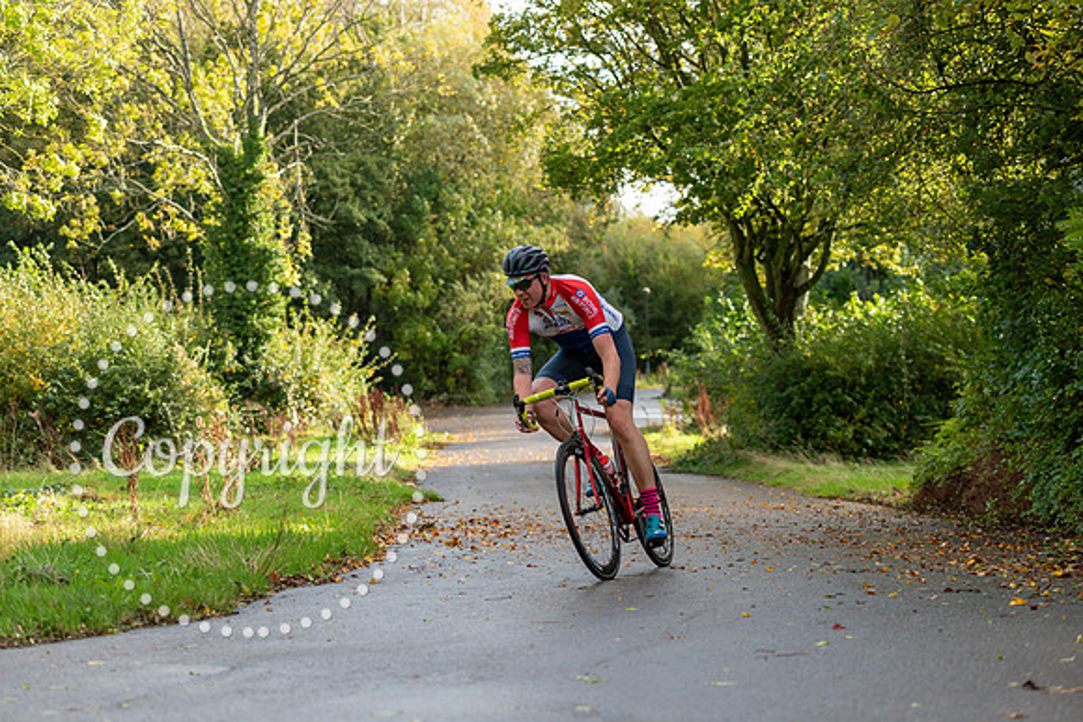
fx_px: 2106
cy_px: 361
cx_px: 542
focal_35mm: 70
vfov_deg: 19.5
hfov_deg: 28.8
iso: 200
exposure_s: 1/500
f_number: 3.2
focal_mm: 70
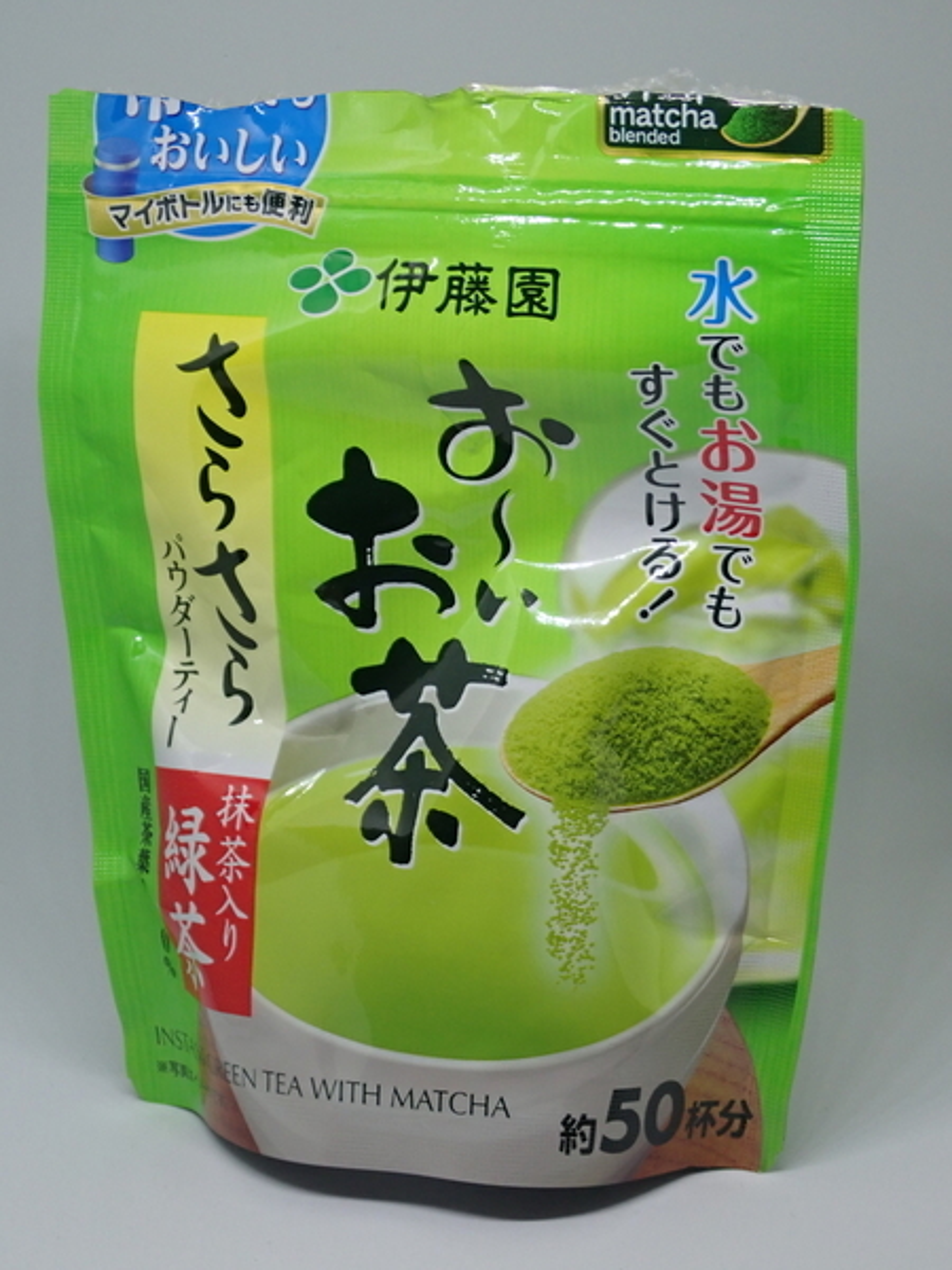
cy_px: 635
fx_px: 3337
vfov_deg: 21.5
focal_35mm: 91
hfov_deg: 16.2
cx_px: 476
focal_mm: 16.48
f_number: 4.7
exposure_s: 1/100
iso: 320
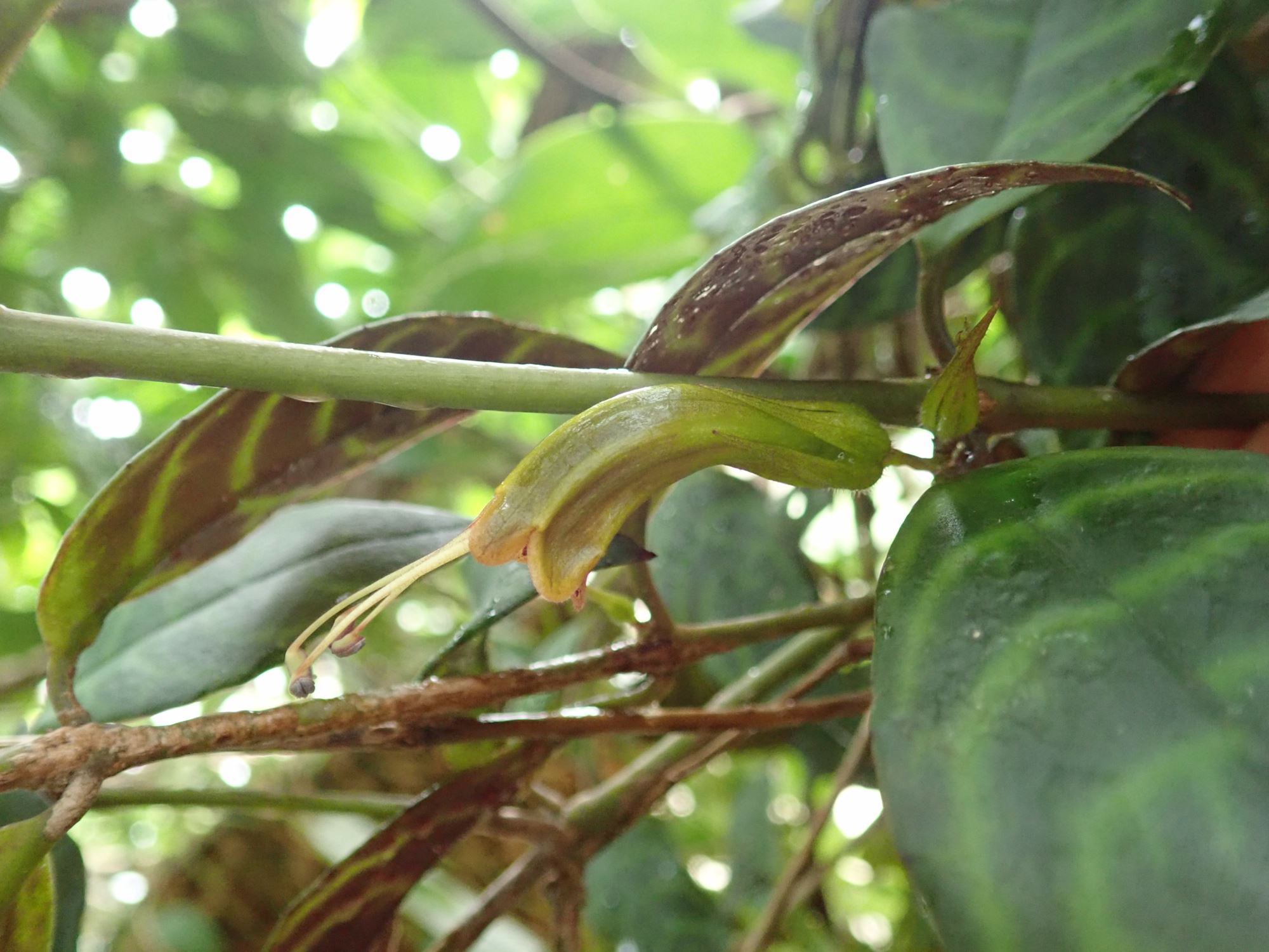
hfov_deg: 60.0
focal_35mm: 30
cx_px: 634
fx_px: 1100
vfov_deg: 46.8
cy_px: 476
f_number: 2.3
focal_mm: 5.5
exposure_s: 1/125
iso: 800
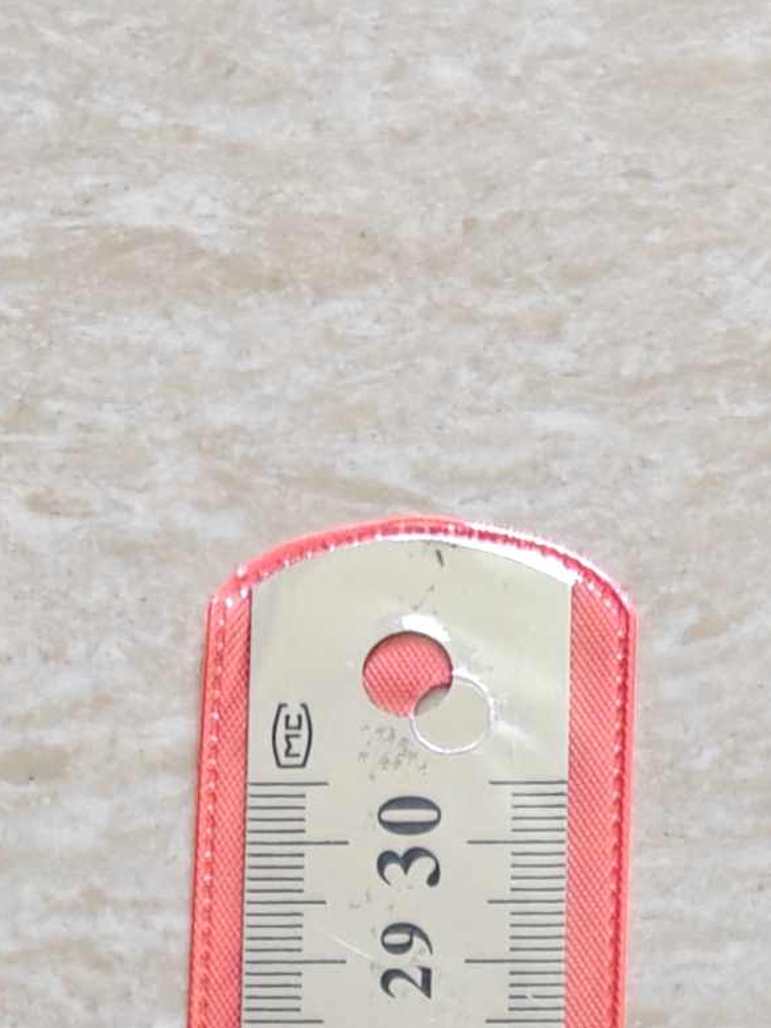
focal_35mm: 121
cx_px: 304
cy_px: 2621
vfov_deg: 12.2
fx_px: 3594
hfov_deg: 12.2
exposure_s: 1/208
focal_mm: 6.06
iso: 1250
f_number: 1.6
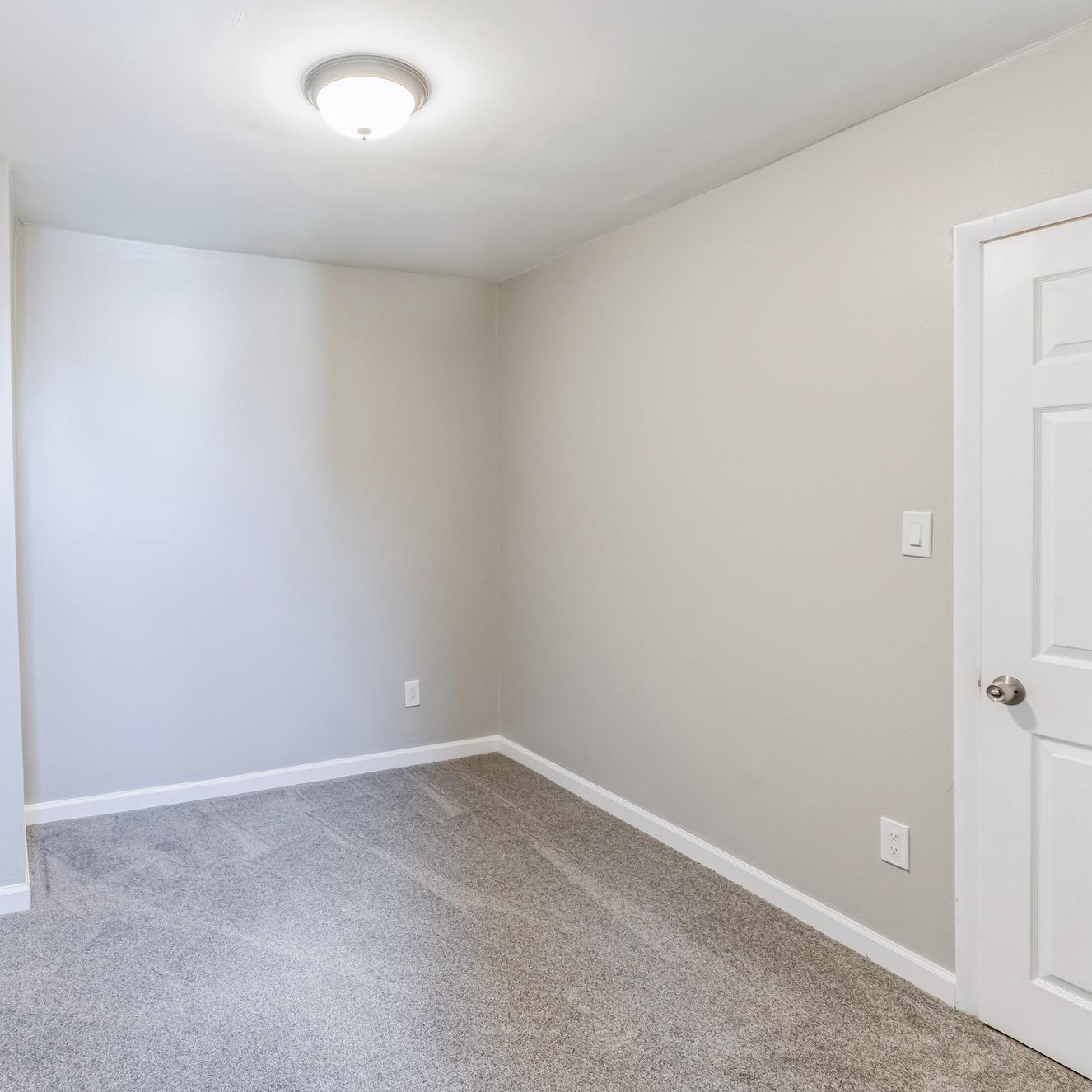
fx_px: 749
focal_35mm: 21
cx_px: 415
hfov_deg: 71.1
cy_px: 546
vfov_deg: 72.1
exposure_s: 1/20
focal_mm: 16
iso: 800
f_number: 6.3
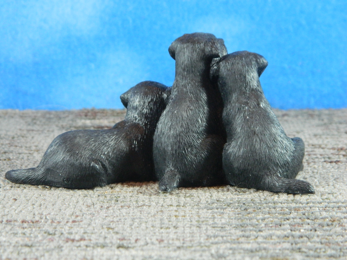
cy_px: 130
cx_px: 174
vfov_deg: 14.4
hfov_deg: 19.1
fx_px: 1032
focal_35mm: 103
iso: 400
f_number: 4.5
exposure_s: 1/13
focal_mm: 18.6
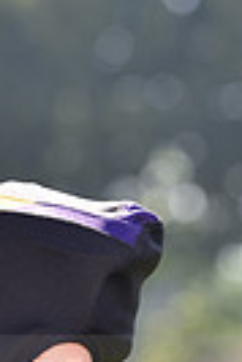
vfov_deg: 2.8
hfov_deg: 1.9
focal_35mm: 740
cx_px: -192
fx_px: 7442
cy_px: 373
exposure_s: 1/250
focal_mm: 170
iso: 100
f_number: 5
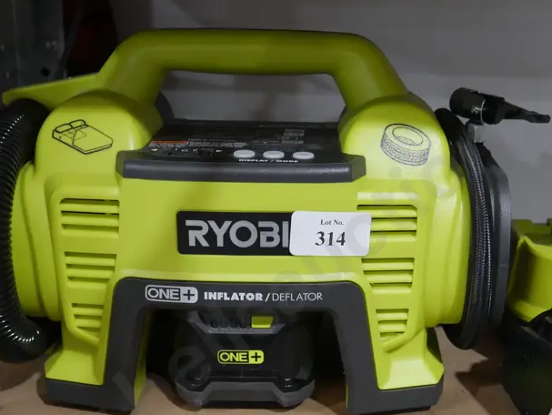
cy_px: 258
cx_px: 334
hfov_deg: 35.4
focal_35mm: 54
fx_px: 862
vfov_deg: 27.0
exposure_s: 1/60
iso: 1000
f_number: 3.6
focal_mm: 16
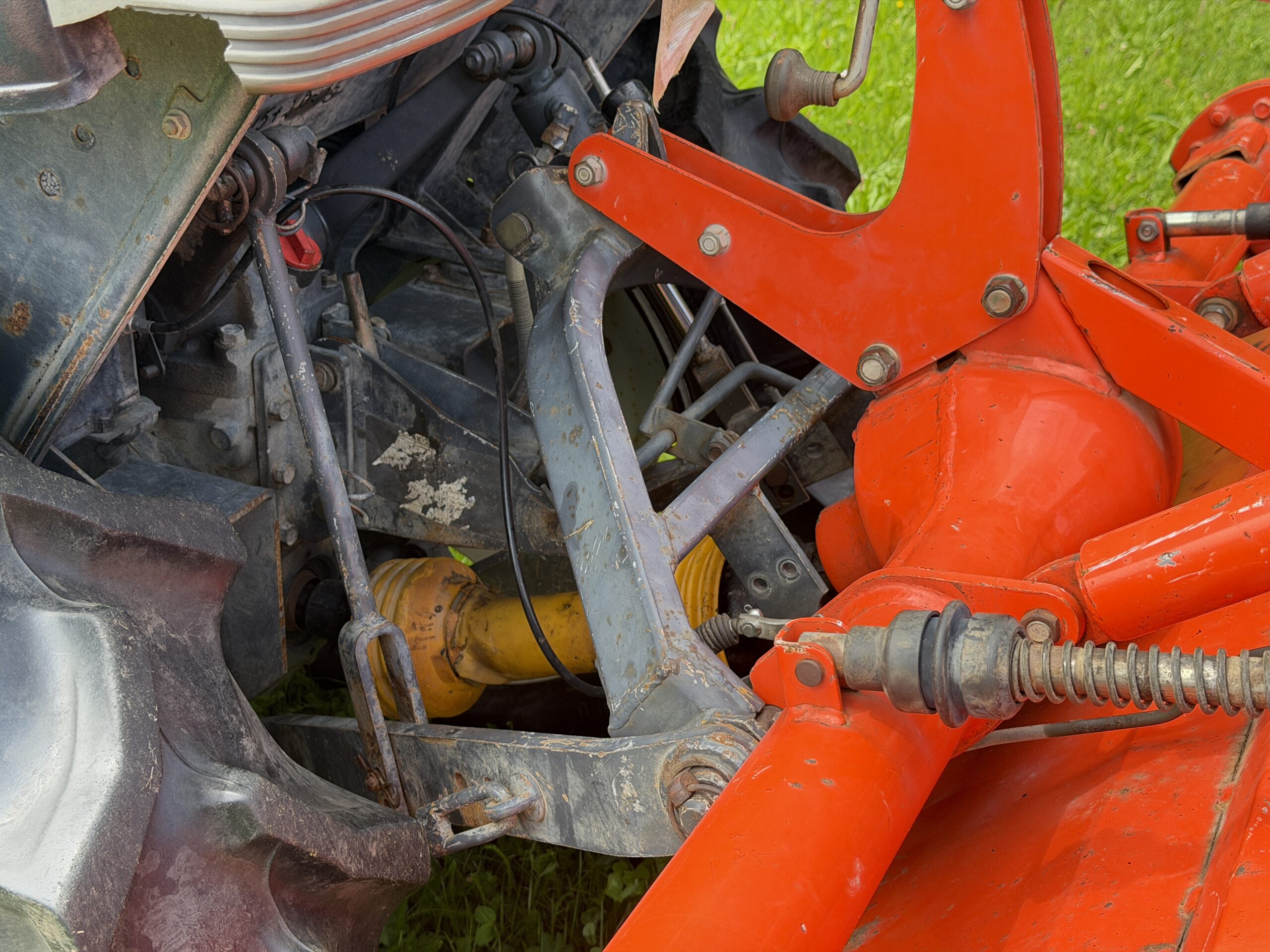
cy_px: 476
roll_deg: -3.1
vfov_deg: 30.3
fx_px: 1761
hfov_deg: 39.7
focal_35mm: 48
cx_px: 635
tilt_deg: -22.1
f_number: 1.78
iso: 80
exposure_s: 1/712
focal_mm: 6.76
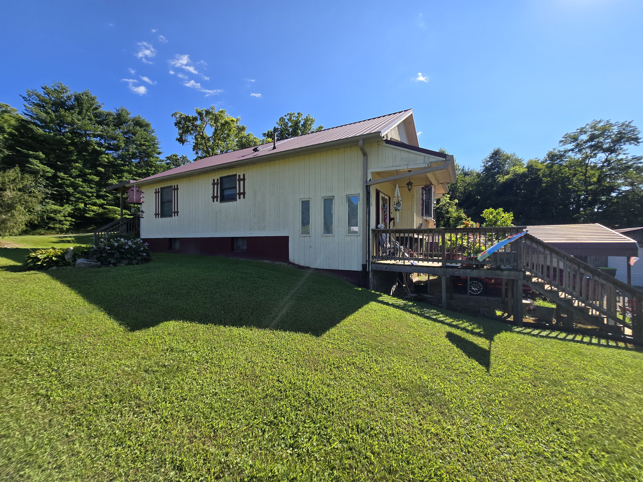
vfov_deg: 89.9
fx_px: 241
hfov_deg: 106.2
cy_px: 241
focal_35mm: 13
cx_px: 322
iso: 50
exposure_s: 1/2060
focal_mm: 2.2
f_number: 2.2
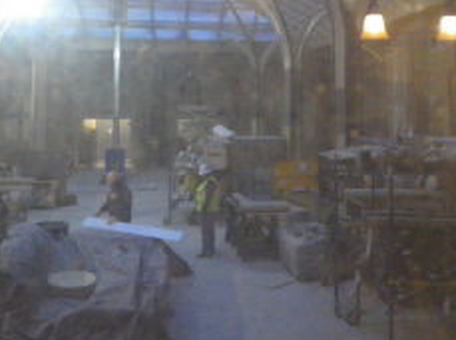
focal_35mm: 49
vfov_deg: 29.0
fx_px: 644
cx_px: 239
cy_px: 76
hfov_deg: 39.0
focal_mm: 4.9
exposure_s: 1/40
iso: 800
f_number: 2.6
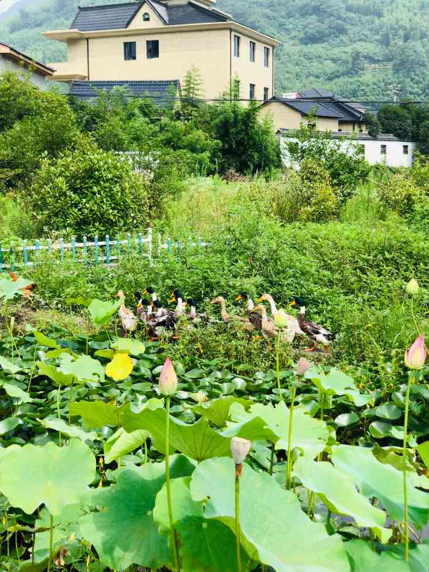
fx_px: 859
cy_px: 286
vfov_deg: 36.8
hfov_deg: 28.0
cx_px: 214
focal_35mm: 52
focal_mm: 6
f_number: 2.4
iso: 16
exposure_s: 1/500
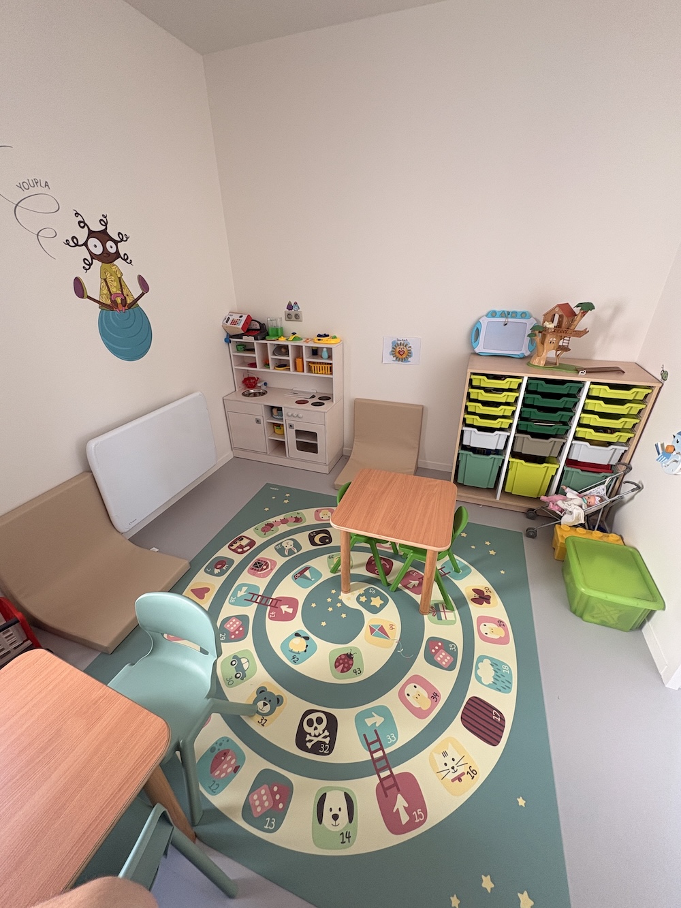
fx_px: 367
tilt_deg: -27.2
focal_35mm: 14
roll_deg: +0.7
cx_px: 340
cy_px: 454
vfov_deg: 102.1
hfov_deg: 85.7
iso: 160
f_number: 2.2
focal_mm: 2.22
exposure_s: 1/99
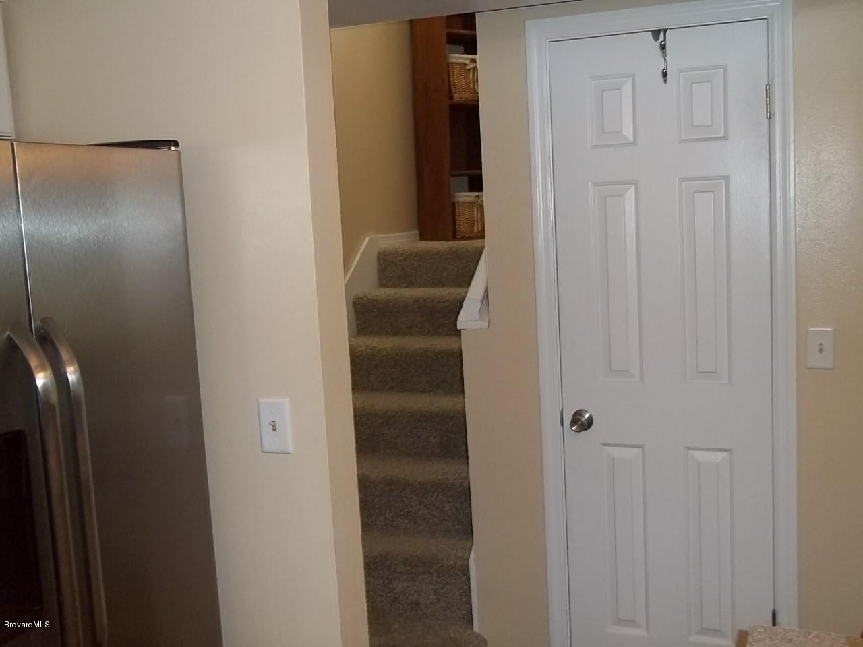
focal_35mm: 36
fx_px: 898
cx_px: 432
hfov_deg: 51.4
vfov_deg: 39.7
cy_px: 324
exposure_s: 1/30
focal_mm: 6.5
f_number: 3.1
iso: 160
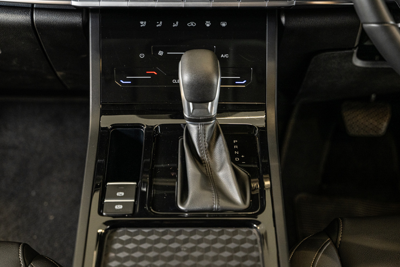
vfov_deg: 26.0
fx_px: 578
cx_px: 200
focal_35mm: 52
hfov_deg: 38.2
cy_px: 134
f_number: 4
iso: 1600
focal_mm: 52
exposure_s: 1/125
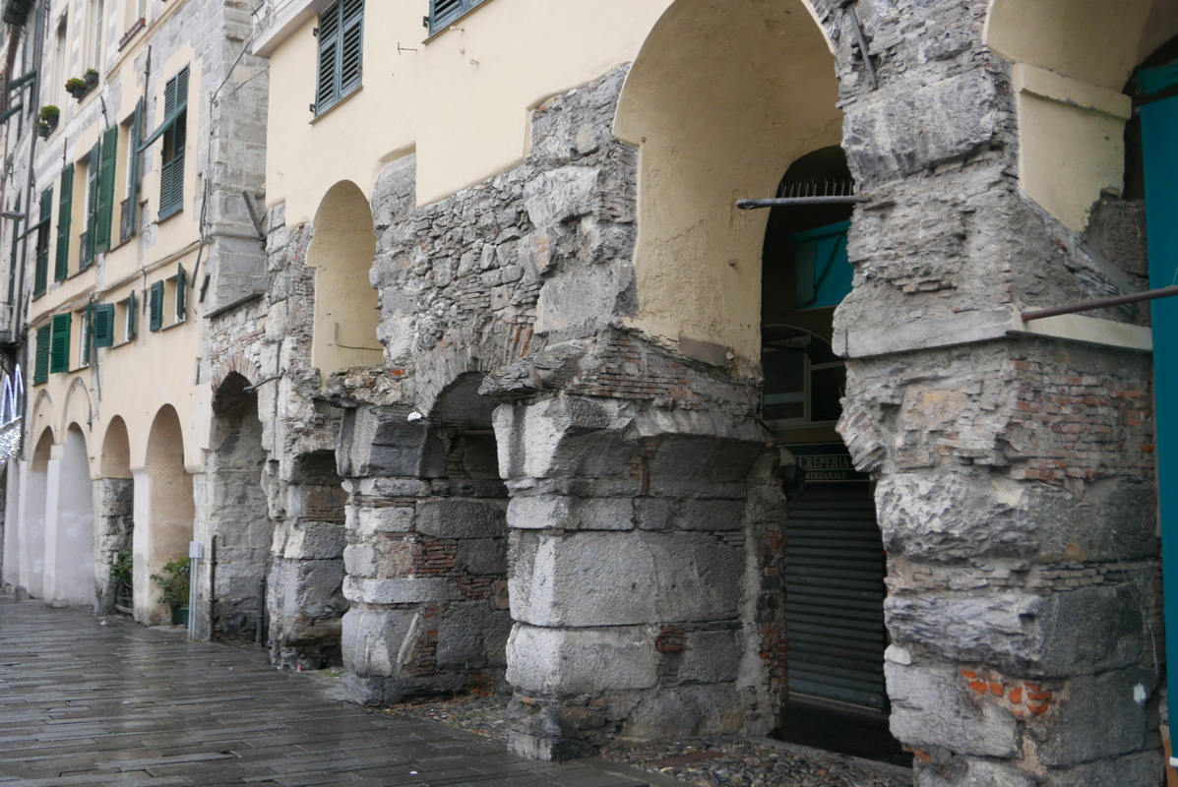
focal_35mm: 37
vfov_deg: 36.0
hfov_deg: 51.9
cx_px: 589
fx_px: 1212
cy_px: 394
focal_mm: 16.5
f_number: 2.4
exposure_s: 1/80
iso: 200
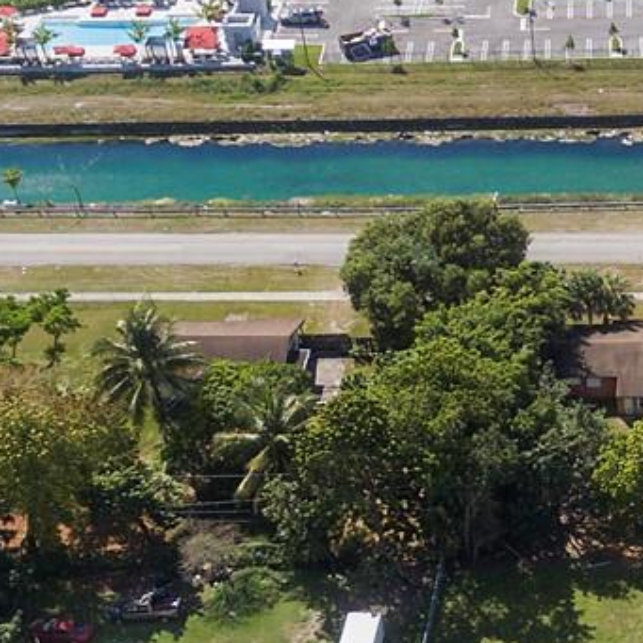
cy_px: 455
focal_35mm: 83
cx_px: 867
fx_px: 1744
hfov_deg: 19.1
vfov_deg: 20.8
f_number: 2.8
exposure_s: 1/600
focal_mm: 3.61
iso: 100
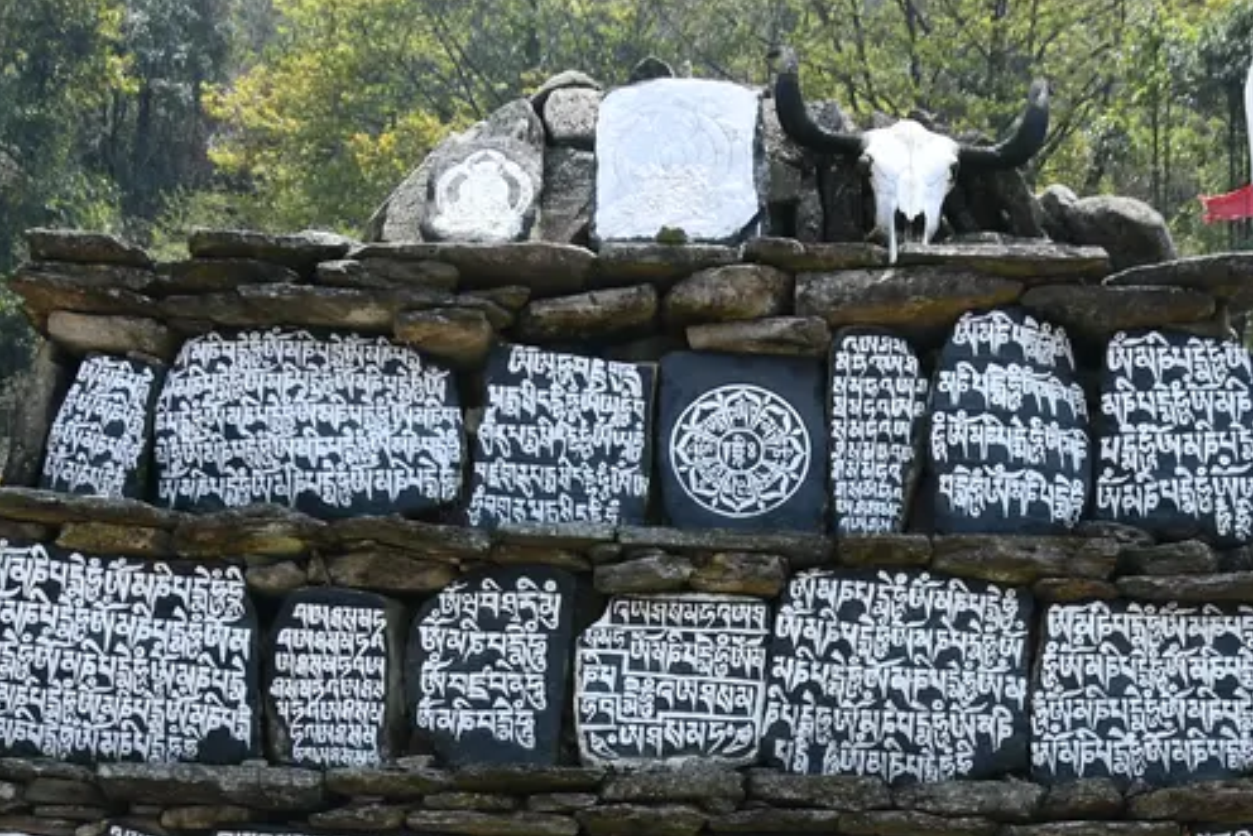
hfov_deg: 26.5
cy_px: 881
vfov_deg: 17.7
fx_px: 2611
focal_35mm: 75
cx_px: 995
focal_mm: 21
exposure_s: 1/250
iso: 180
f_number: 8
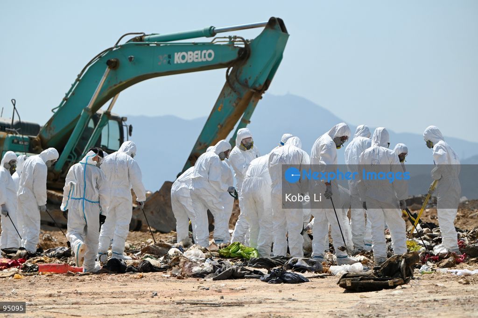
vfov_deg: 8.8
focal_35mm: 155
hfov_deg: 13.3
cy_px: 159
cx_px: 239
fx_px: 2056
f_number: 4.5
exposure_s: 1/6400
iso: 400
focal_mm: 155
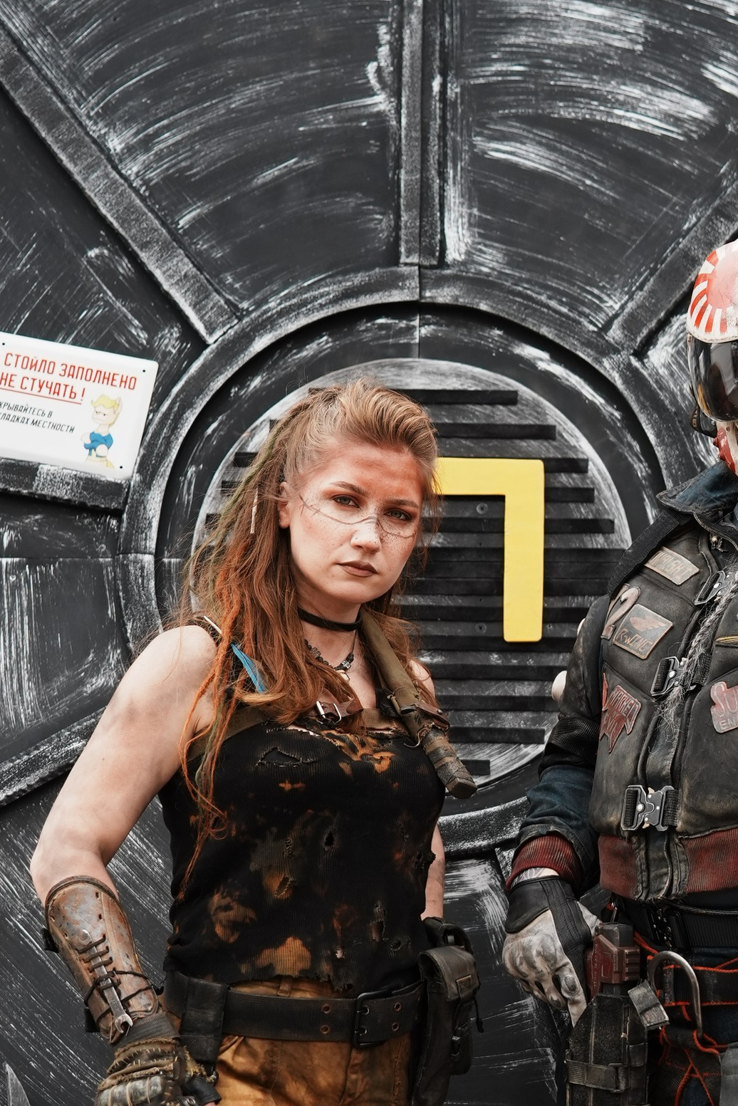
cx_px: 459
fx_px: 2735
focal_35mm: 89
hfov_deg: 15.3
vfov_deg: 22.7
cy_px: 769
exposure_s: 1/4000
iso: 250
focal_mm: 36
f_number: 2
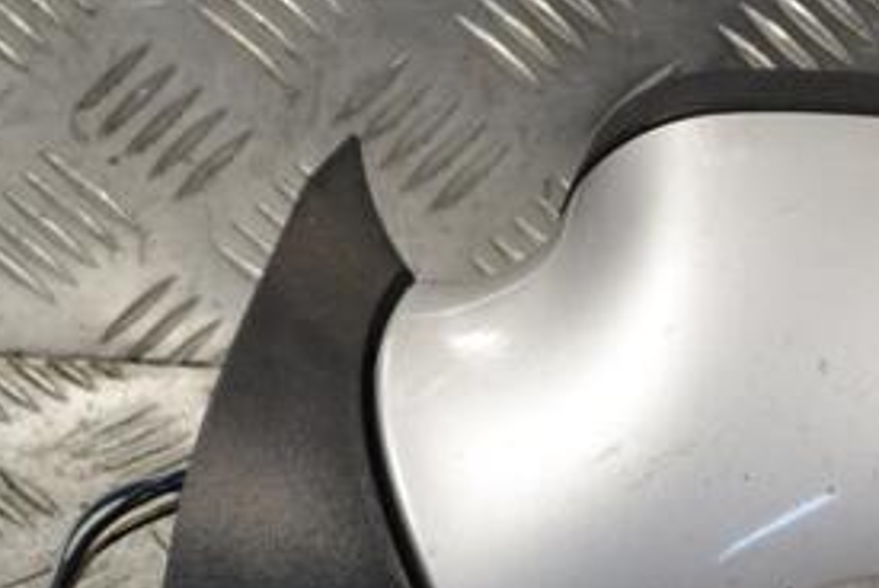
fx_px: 4155
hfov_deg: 12.0
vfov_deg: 8.1
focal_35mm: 170
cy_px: 473
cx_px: 783
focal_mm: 52
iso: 3200
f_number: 9
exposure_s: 1/320
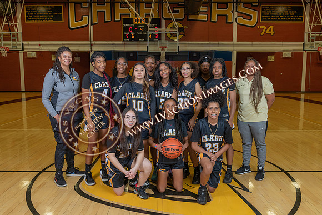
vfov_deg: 42.7
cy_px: 110
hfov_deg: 60.7
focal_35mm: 31
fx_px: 275
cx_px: 161
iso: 250
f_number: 7.1
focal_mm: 29
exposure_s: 1/50
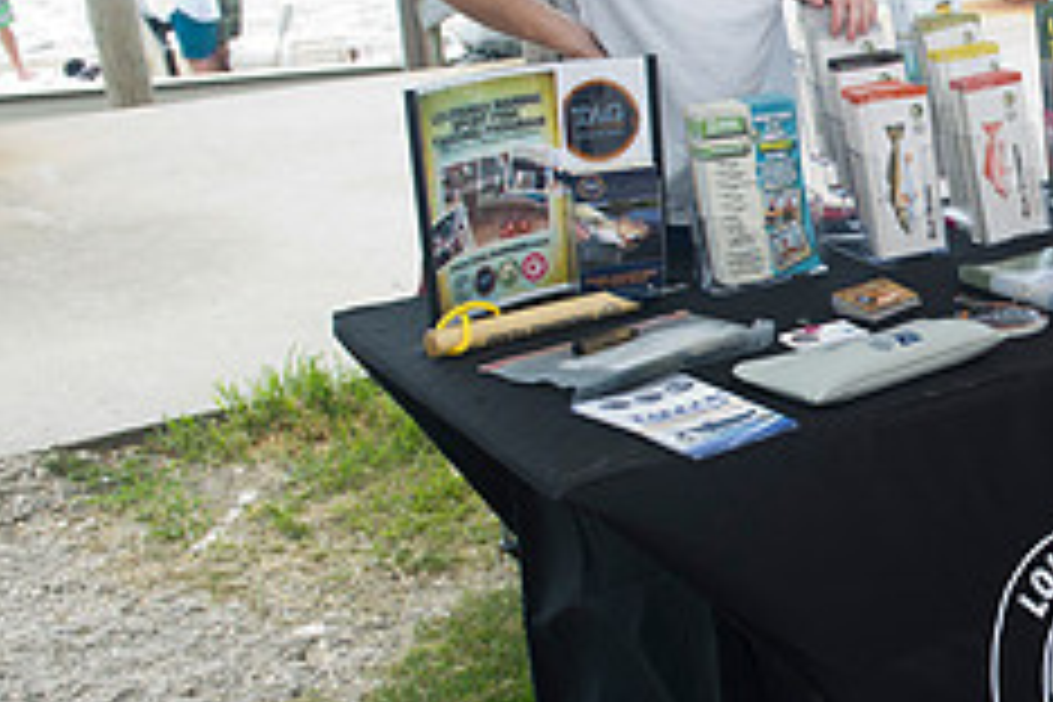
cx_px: 1156
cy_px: 324
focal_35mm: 67
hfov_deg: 27.5
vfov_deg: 20.3
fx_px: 1960
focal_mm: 27
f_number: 4
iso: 125
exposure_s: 1/200
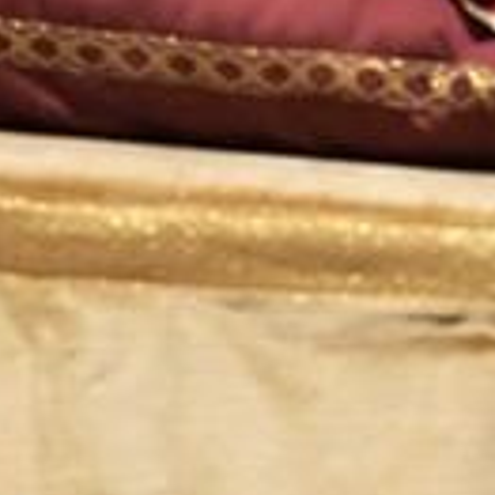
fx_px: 43099
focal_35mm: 2664
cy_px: -391
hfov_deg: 0.7
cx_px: -166
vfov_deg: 0.7
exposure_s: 1/320
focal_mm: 400
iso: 6400
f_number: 3.5
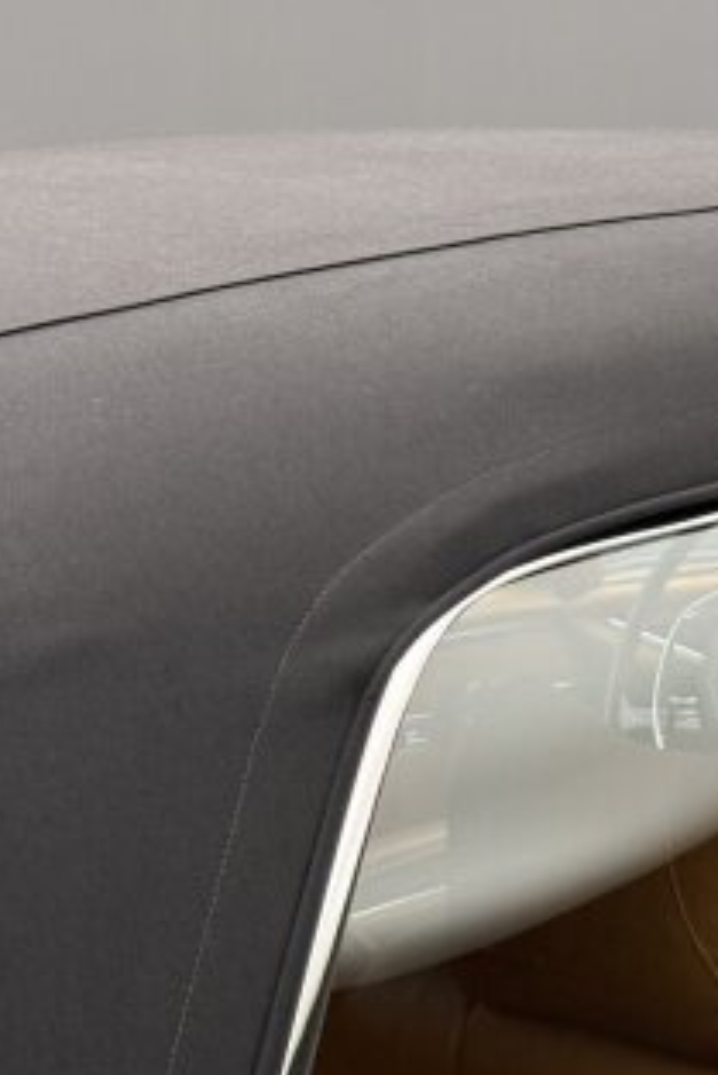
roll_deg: +0.4
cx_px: 1044
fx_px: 3048
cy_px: 646
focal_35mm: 102
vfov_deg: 20.0
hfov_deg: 12.8
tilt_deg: -11.8
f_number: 1.78
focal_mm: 6.76
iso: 200
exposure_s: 1/50
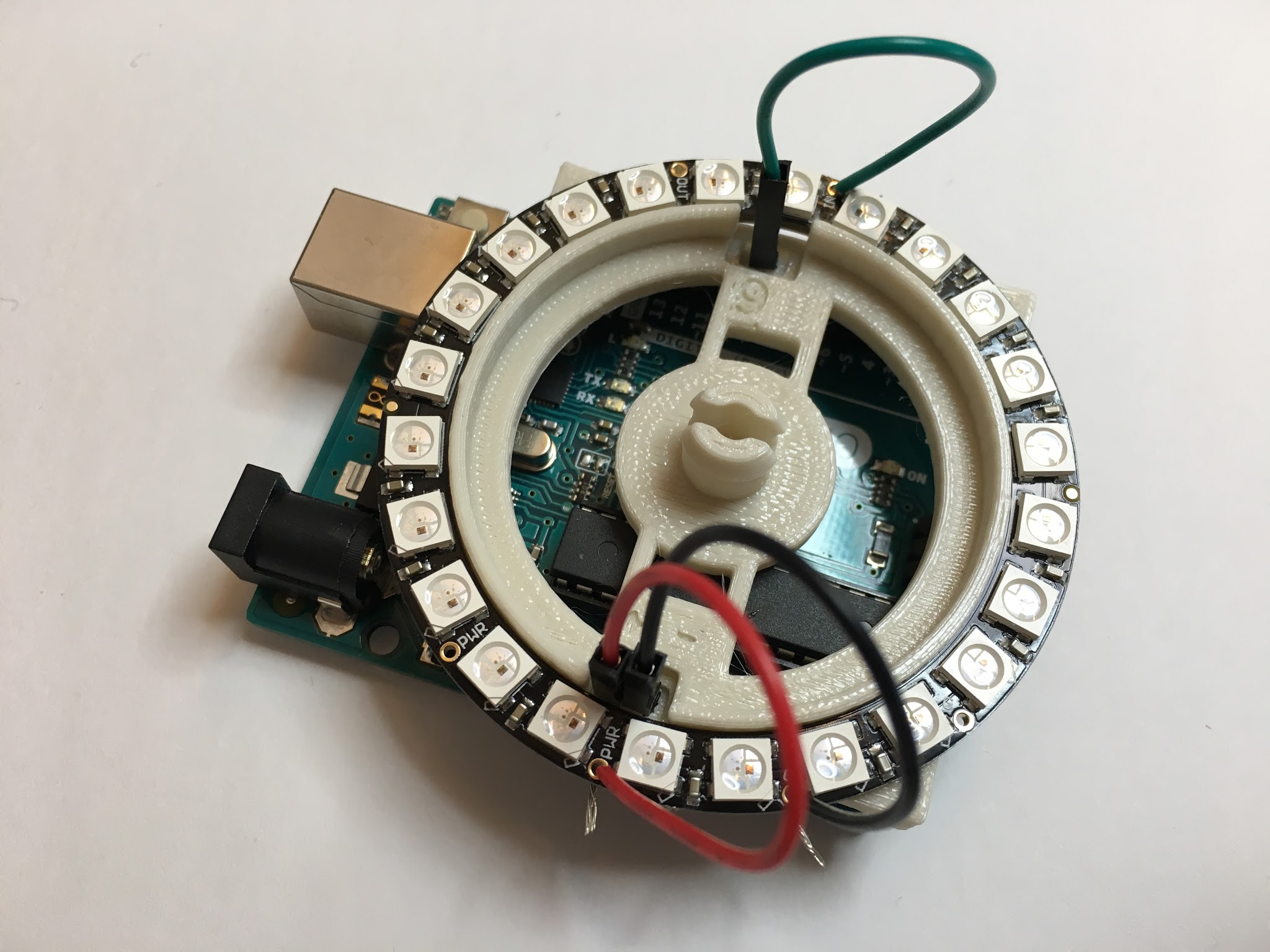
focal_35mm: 29
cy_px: 476
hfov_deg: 61.7
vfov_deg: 48.2
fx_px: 1064
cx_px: 635
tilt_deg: -69.8
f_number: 2.2
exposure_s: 1/30
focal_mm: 4.15
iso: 25
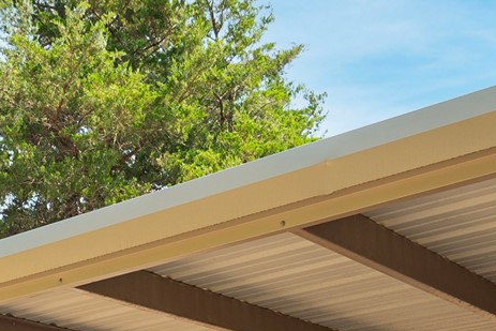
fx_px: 1034
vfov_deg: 16.3
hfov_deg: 26.8
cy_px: 527
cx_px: 162
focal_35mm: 75
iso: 100
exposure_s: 1/100
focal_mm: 16
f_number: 7.1
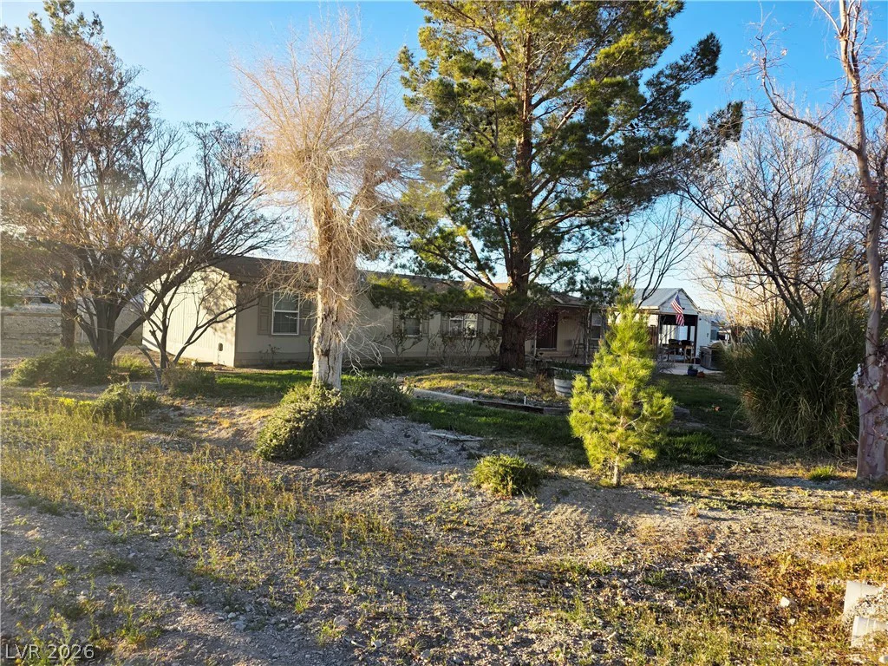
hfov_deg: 73.9
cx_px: 444
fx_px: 590
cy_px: 333
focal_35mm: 23
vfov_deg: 58.9
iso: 80
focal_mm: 6.3
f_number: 1.7
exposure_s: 1/1429
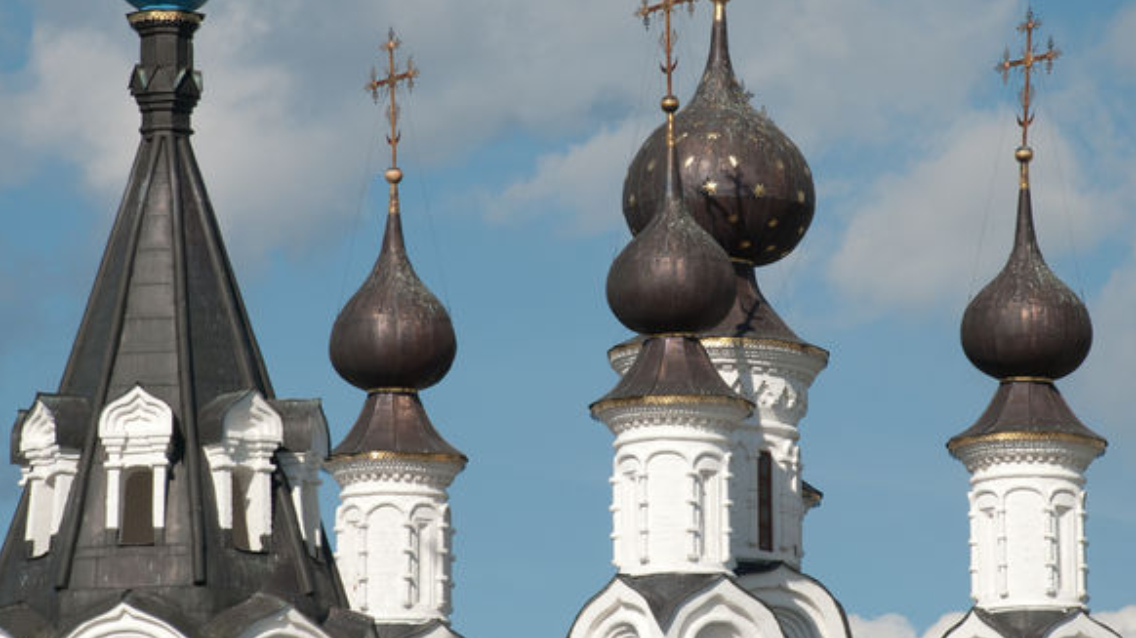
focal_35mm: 243
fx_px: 7318
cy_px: 237
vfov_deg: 5.0
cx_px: 627
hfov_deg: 8.9
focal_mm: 100
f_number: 5.6
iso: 200
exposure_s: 1/1250
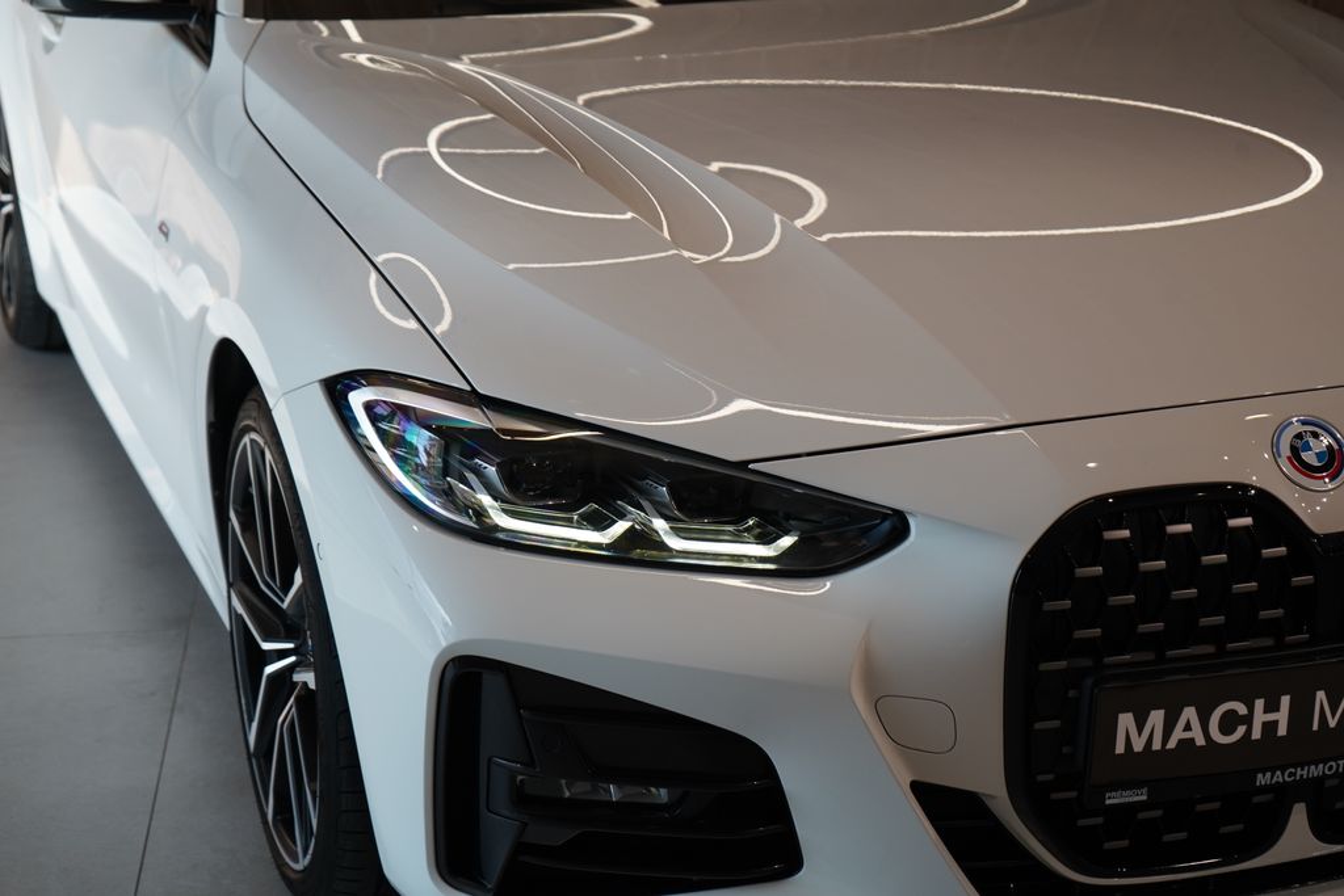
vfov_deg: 19.5
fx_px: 2614
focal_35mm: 70
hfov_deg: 28.8
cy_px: 448
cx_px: 672
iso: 800
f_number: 5.6
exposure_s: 1/160
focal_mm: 70
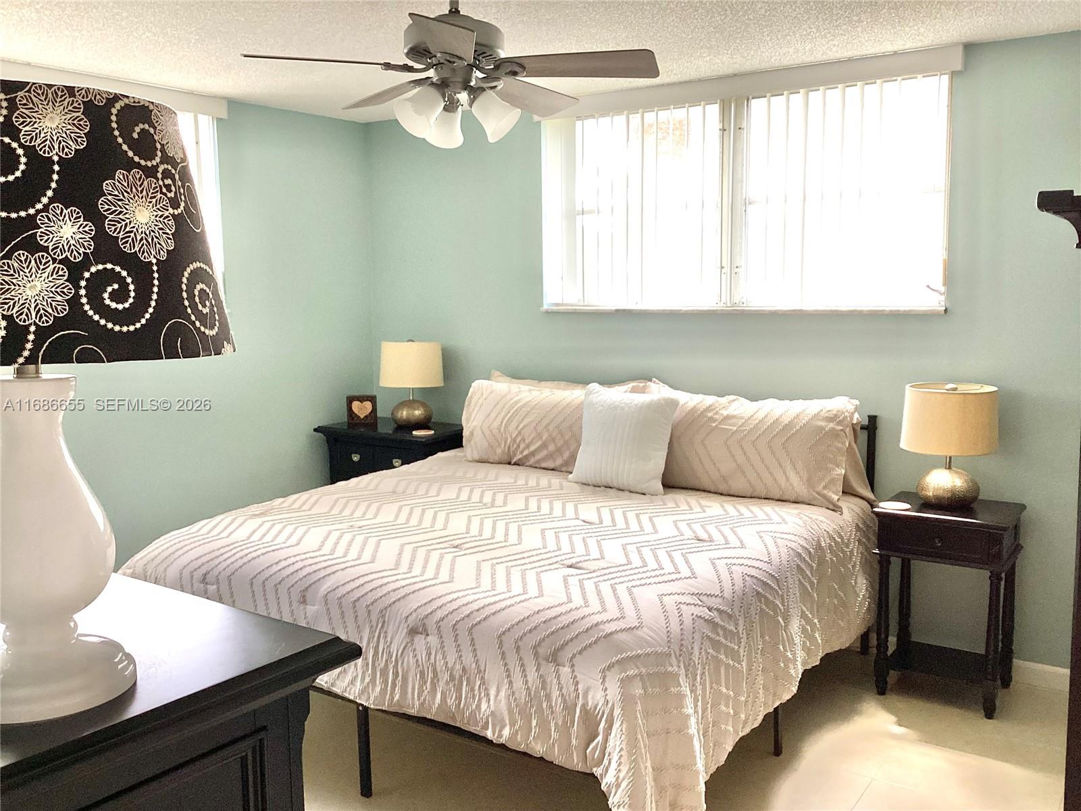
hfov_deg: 58.4
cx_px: 540
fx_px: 968
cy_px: 406
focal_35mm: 31
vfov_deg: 45.4
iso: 100
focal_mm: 3.3
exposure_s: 1/60
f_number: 2.4
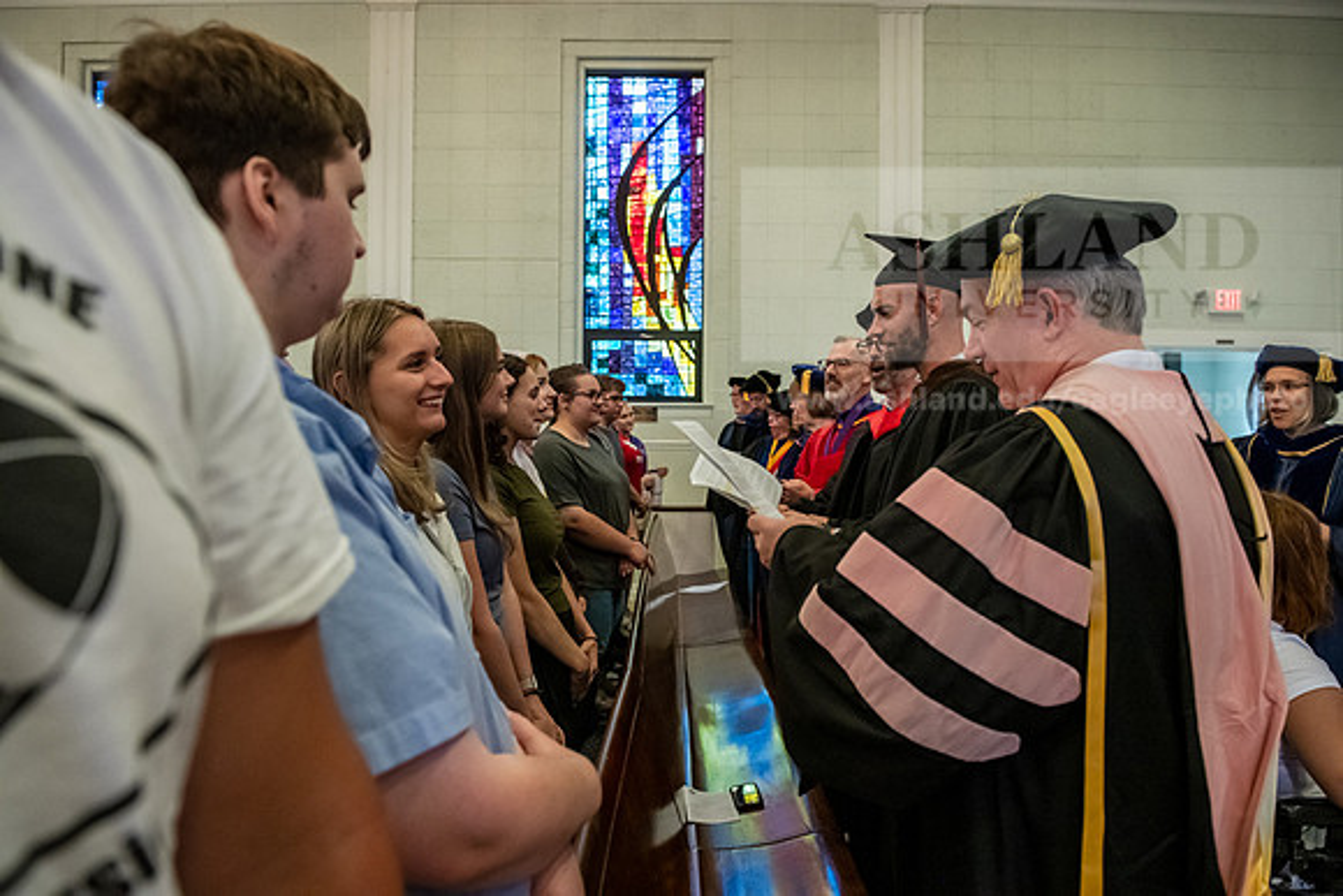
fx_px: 970
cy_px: 448
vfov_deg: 49.6
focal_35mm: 26
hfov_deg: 69.4
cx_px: 672
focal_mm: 26
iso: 5000
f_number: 4
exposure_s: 1/160
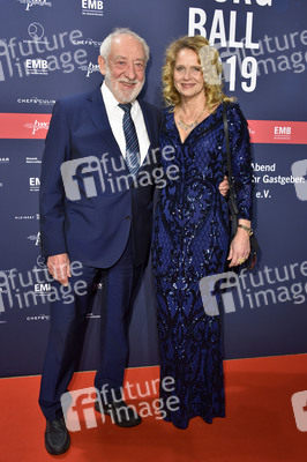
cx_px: 154
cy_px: 231
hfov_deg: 37.8
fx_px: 448
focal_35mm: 35
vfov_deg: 54.5
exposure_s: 1/160
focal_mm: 35
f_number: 6.3
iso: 1000
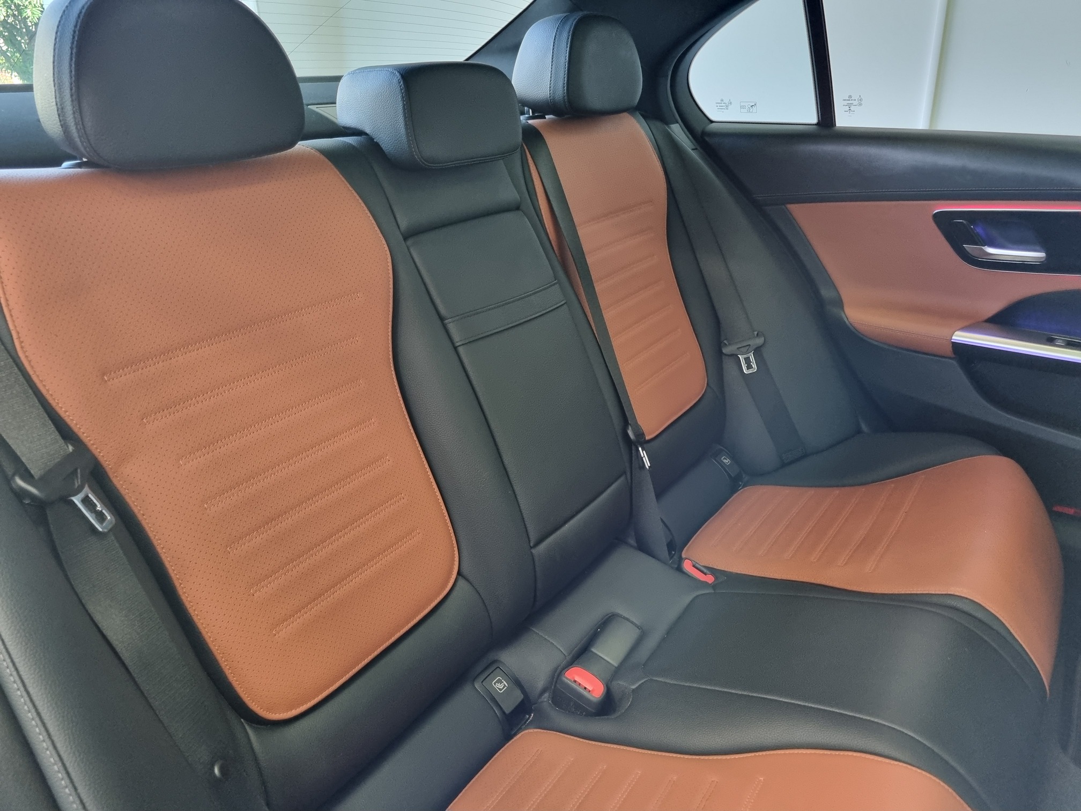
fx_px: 812
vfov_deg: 53.1
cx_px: 540
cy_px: 406
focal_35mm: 26
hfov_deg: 67.3
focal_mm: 5.4
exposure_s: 1/50
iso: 800
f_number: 1.8
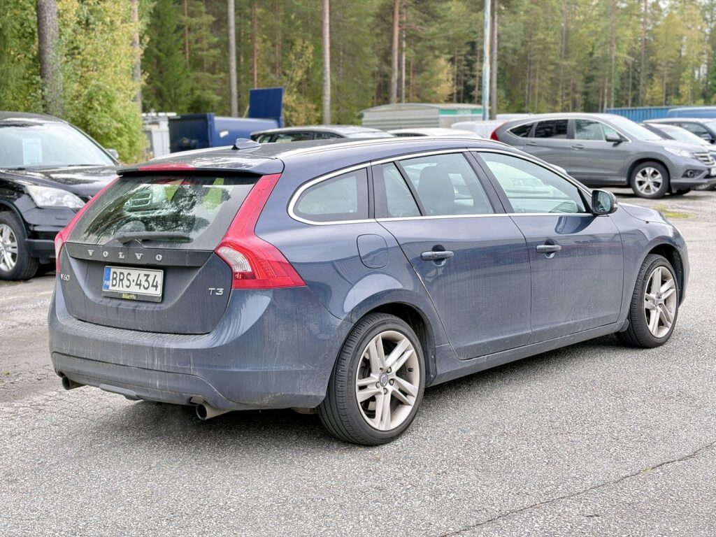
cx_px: 358
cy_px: 268
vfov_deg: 28.0
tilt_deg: -9.1
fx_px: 1076
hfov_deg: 36.8
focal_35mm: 52
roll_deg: +0.2
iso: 32
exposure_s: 1/382
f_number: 1.6
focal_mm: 5.96
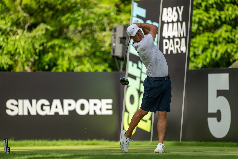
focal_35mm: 400
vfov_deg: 3.4
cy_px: 80
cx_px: 119
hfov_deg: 5.2
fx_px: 2644
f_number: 2.8
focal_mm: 400
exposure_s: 1/4000
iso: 320
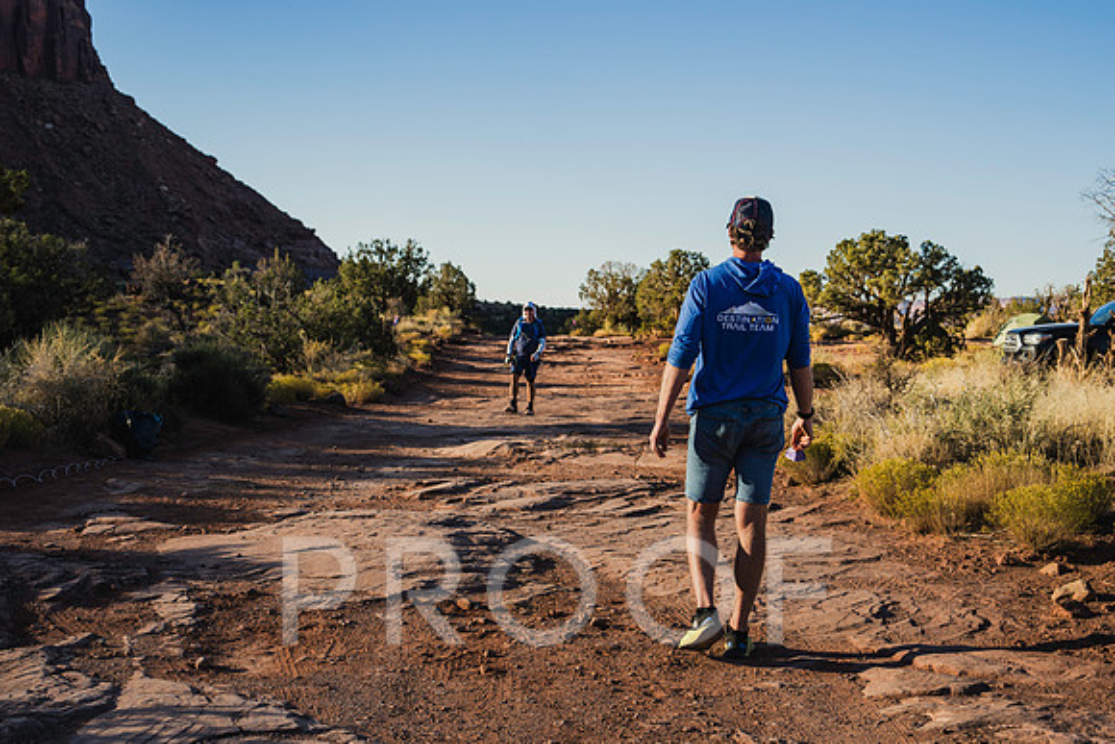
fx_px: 1560
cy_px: 372
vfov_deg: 26.8
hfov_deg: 39.3
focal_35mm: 50
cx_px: 558
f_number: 5.6
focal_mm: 47
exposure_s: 1/400
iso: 100
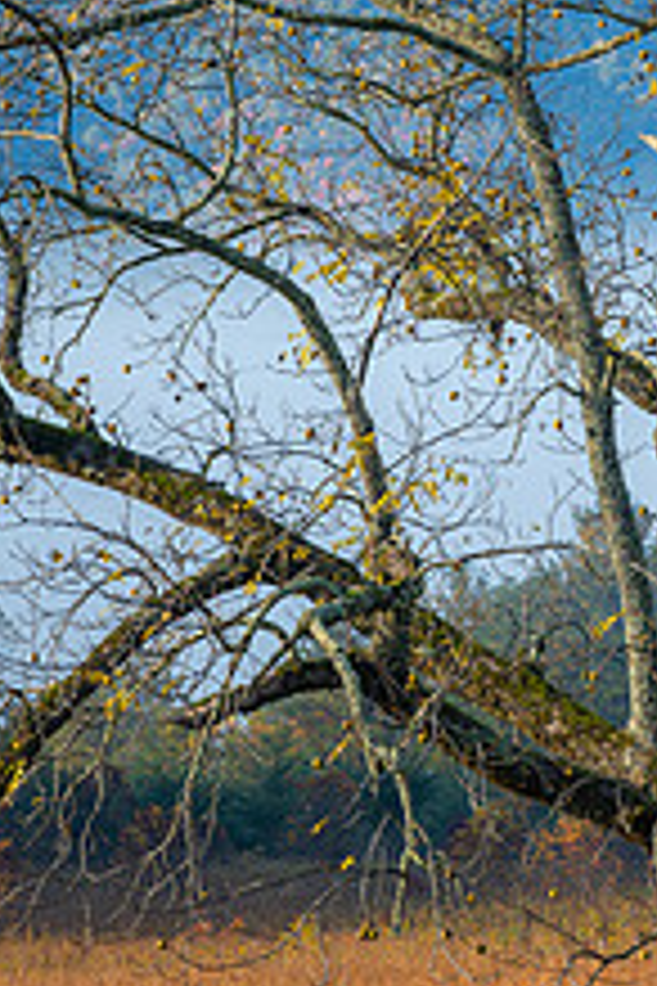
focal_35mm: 417
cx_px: 562
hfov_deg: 3.3
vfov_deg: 4.9
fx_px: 11414
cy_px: 500
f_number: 9
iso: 100
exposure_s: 1/60
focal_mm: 135
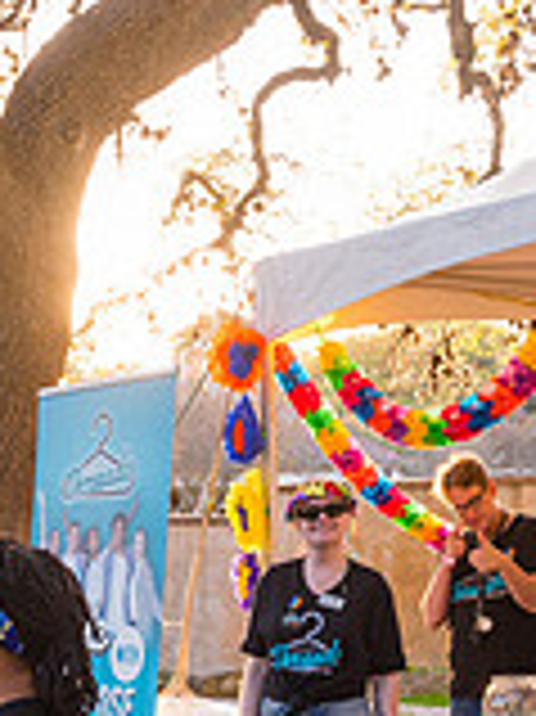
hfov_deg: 17.5
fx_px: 1737
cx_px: 158
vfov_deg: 22.2
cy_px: 761
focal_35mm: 84
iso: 1250
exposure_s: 1/500
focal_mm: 24
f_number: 4
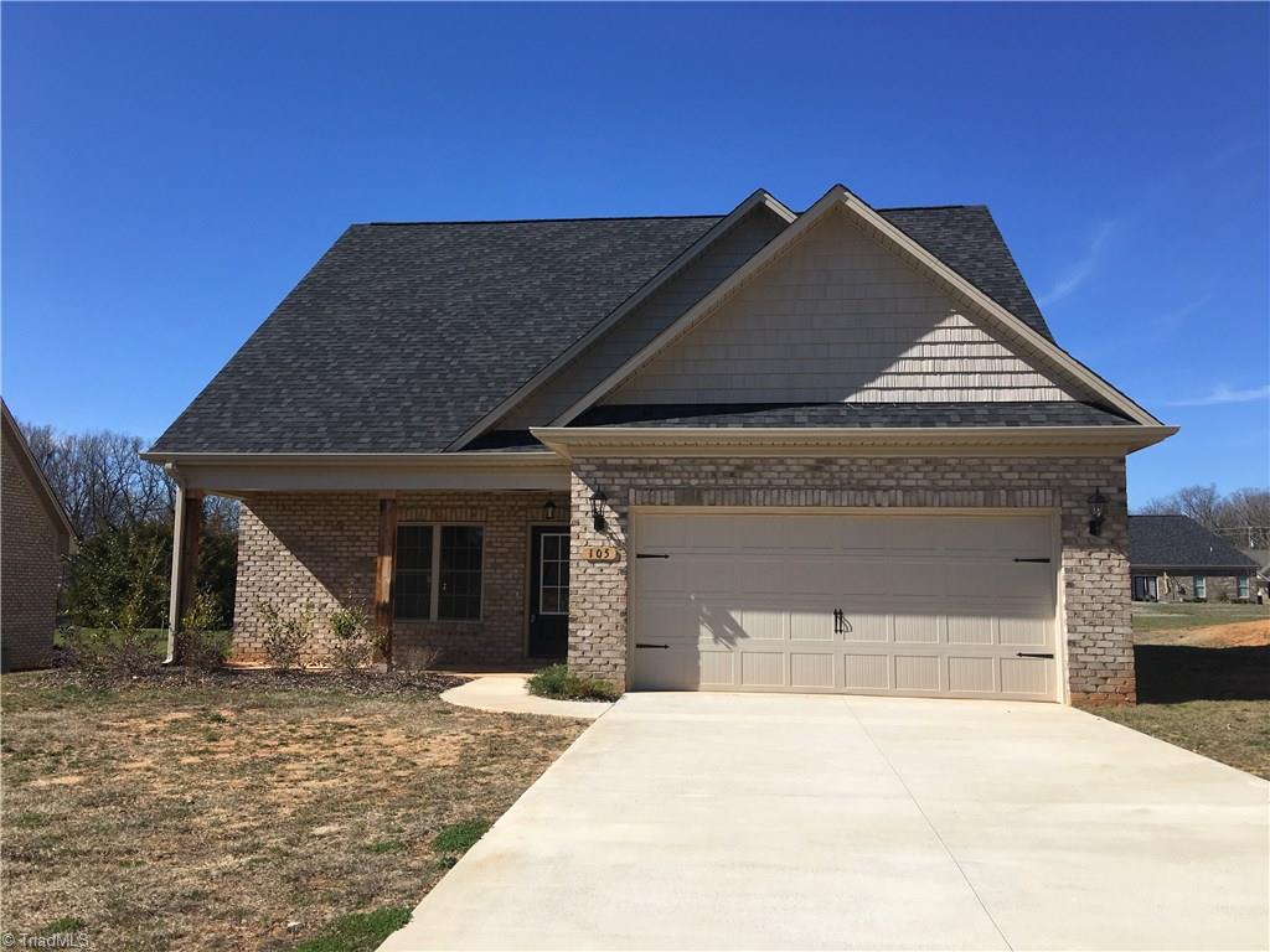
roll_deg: -3.3
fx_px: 1064
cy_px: 476
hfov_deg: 61.7
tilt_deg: +7.7
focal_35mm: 29
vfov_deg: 48.2
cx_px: 635
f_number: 2.2
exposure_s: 1/2079
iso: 25
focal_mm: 4.15
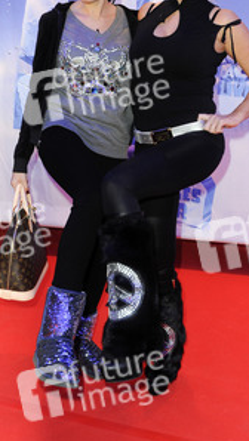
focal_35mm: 45
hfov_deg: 26.6
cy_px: 164
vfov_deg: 45.1
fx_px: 527
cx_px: 137
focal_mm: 32
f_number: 5
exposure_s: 1/200
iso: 1600
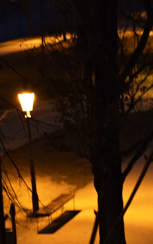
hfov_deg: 6.9
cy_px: 154
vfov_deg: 11.5
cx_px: 334
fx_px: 1213
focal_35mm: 182
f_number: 5
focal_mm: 40
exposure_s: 1/6
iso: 2000
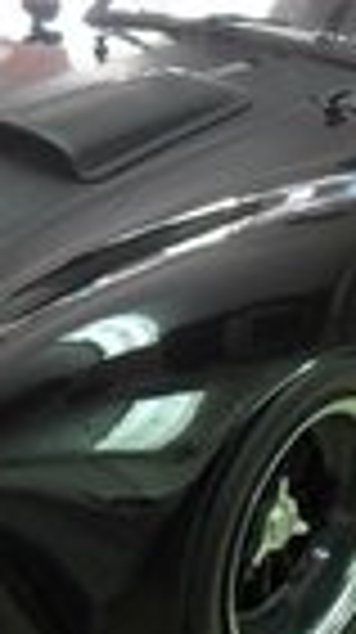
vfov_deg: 19.8
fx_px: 1818
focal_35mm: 108
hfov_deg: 11.2
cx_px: 108
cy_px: 369
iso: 160
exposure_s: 1/30
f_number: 2.8
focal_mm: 6.2
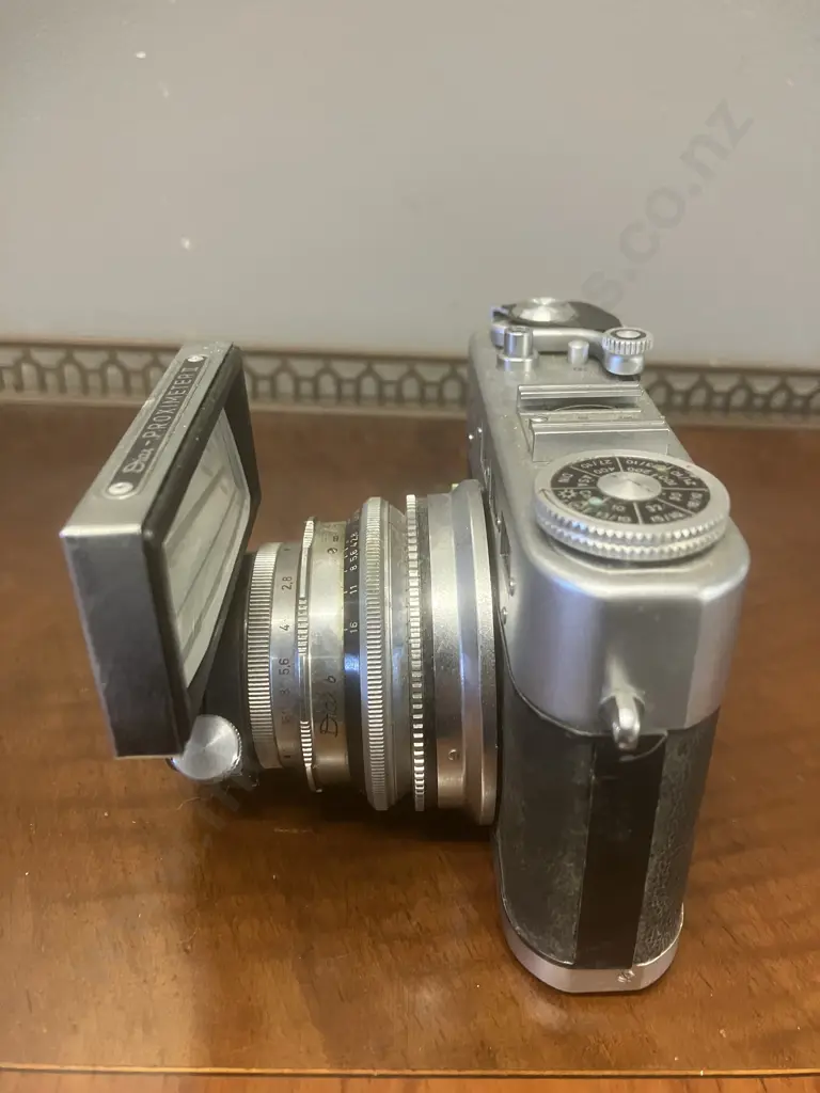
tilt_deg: -27.7
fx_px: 884
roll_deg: -3.0
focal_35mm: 28
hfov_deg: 49.7
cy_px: 546
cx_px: 410
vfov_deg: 63.4
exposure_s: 1/50
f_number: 1.8
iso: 320
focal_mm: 3.99
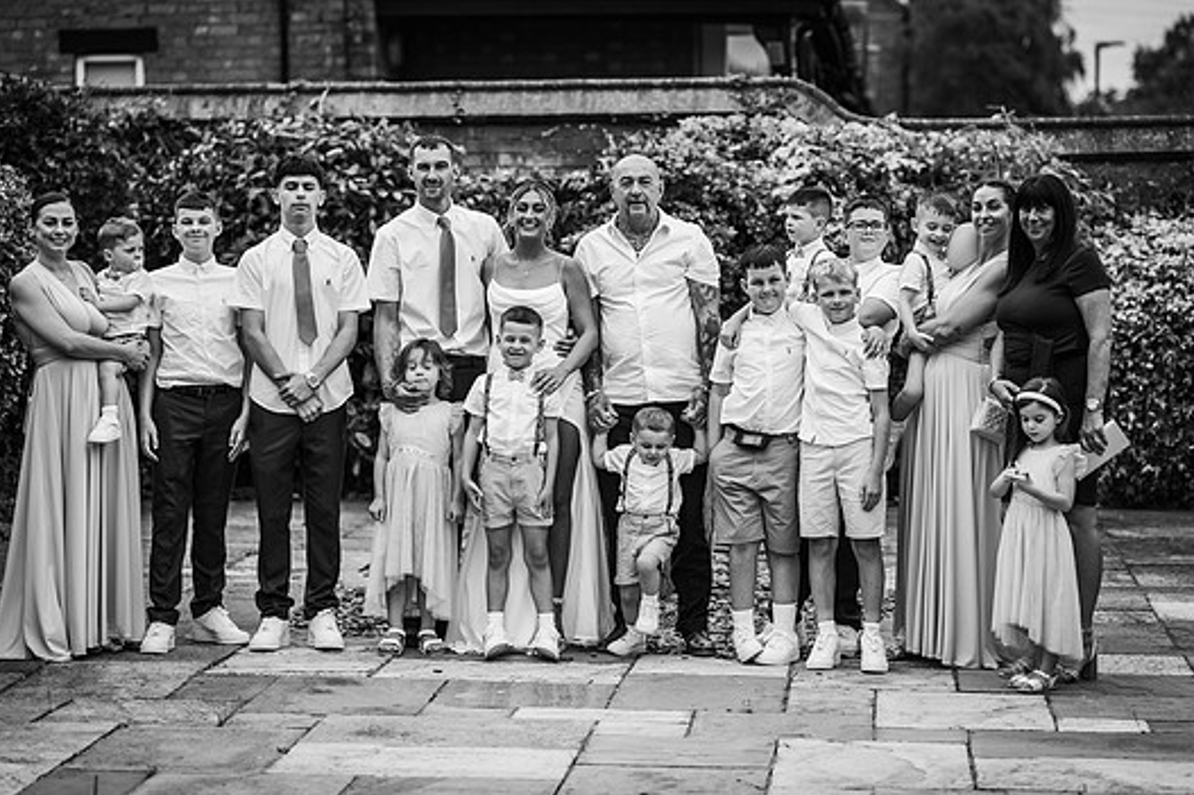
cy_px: 321
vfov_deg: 13.3
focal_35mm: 103
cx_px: 653
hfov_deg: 19.8
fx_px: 3415
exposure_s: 1/1250
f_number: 2.2
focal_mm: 85
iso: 100
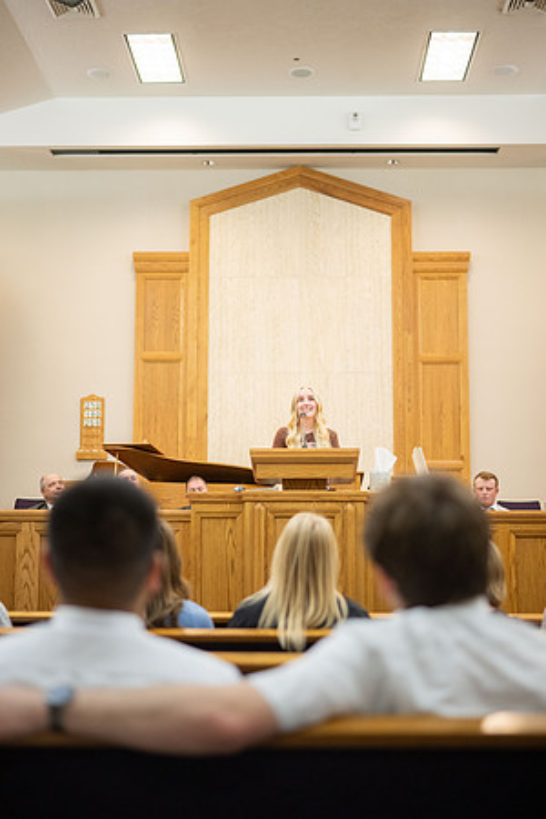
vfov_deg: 39.6
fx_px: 1137
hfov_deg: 27.0
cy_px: 410
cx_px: 273
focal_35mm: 50
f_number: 1.8
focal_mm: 50
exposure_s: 1/400
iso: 1600
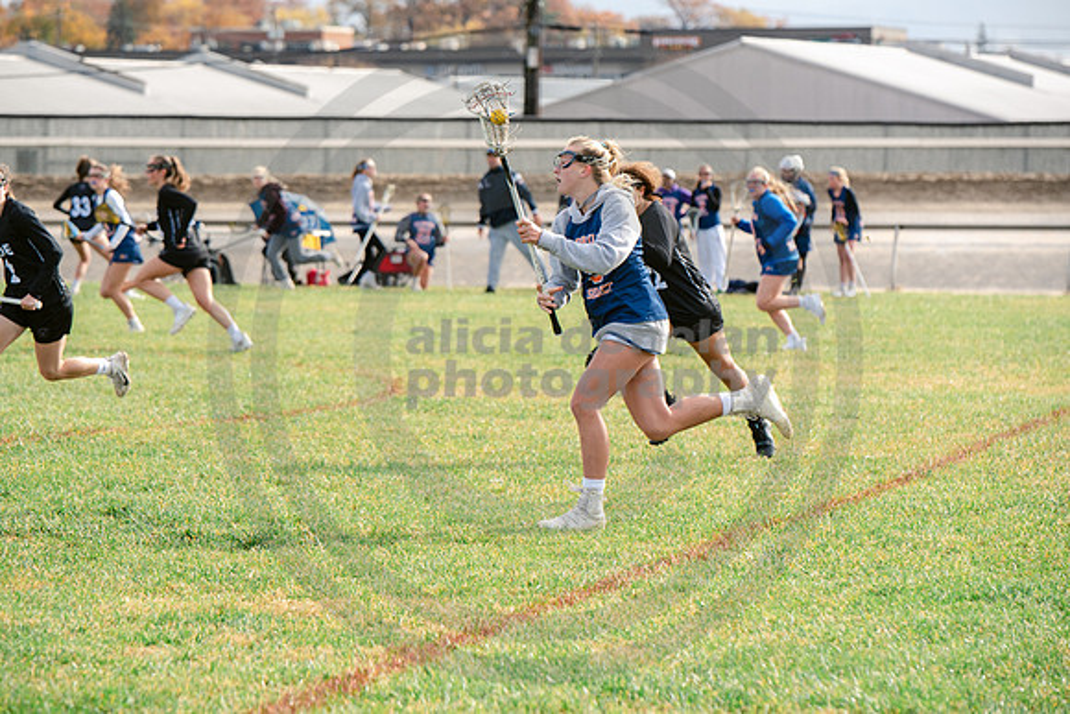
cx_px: 553
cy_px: 356
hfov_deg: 13.4
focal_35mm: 154
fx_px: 4566
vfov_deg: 8.9
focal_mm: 145
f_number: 5
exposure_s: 1/1600
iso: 400
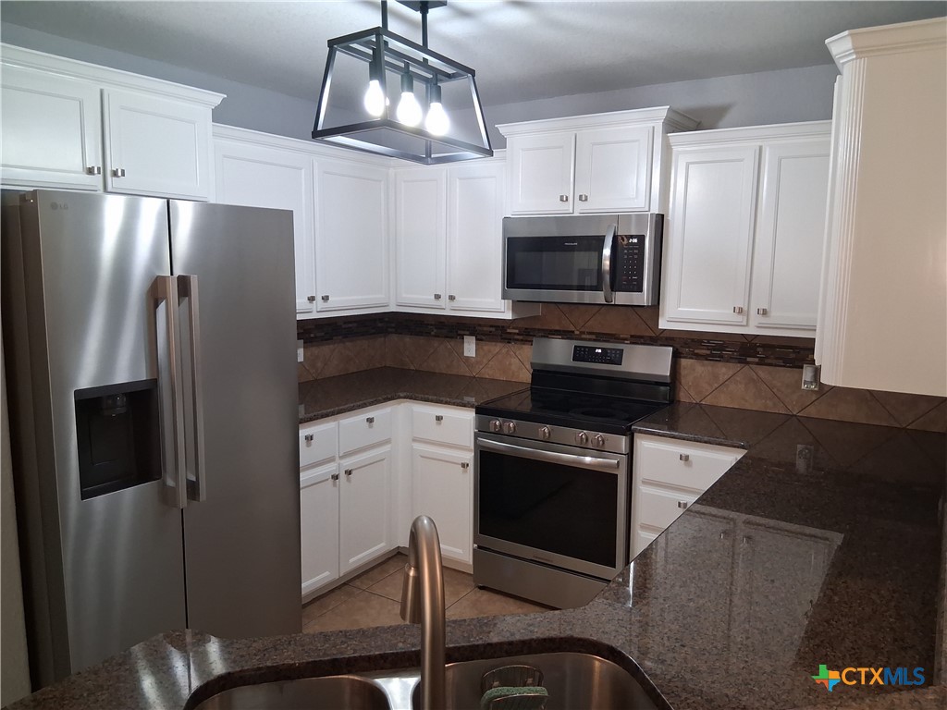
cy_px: 355
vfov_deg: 53.1
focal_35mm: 26
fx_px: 711
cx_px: 474
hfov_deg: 67.3
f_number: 1.8
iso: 500
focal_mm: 3.98
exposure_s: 1/100
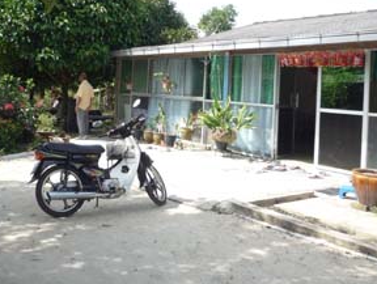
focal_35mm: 39
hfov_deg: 47.6
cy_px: 77
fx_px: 425
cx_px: 160
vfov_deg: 36.2
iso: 100
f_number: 2.8
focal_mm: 4.4
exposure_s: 1/500
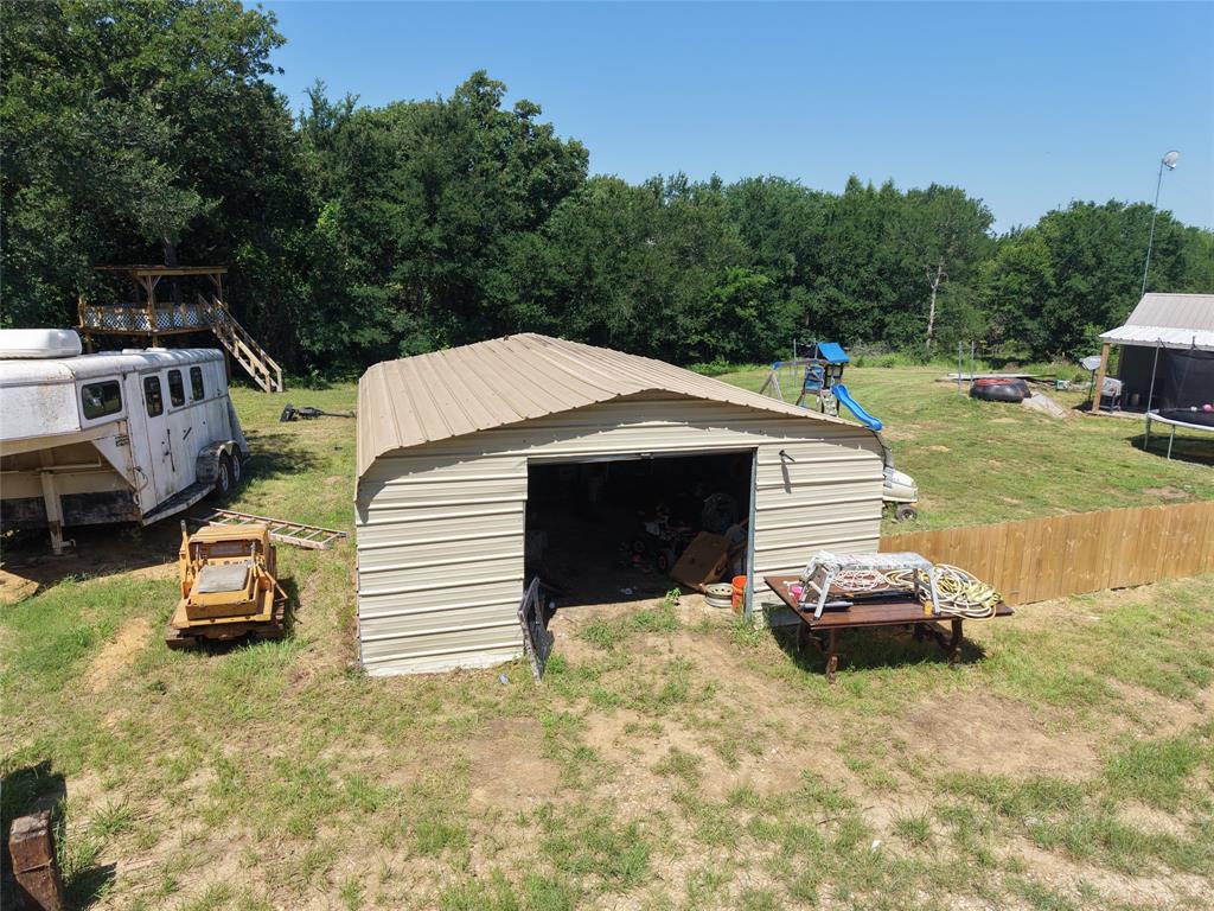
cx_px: 607
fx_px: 842
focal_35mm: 24
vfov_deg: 56.8
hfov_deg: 71.6
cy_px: 456
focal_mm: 8.67
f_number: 1.8
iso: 240
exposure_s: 1/5000
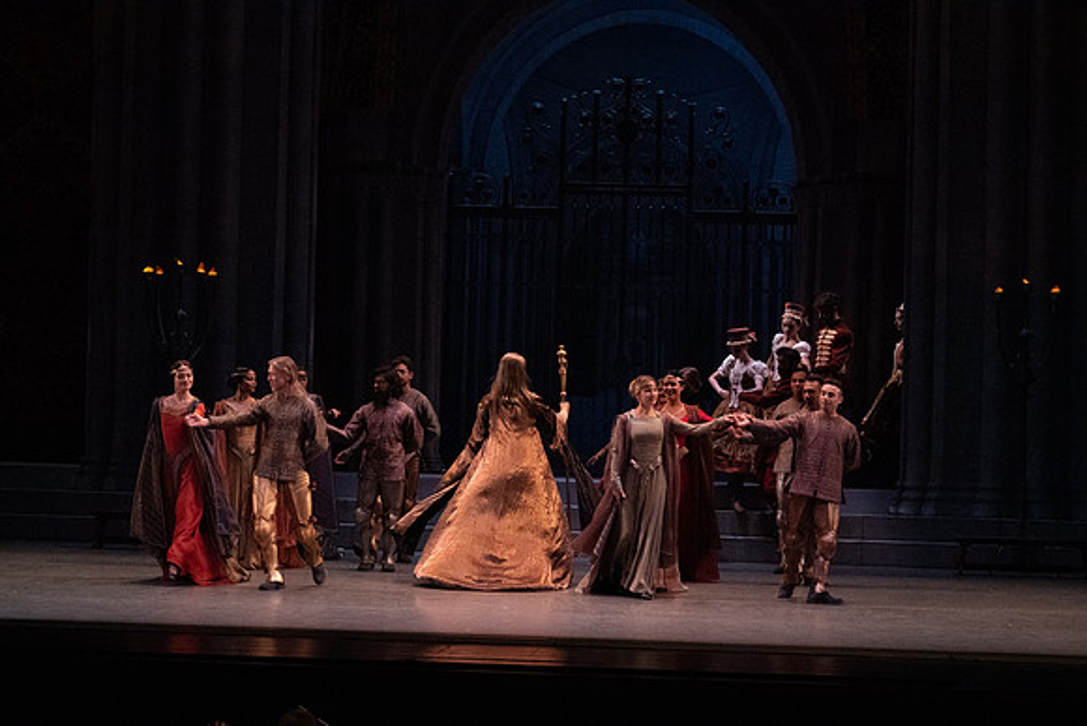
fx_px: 3231
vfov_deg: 12.8
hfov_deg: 19.1
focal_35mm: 107
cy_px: 363
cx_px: 544
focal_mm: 107
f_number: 10
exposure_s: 1/320
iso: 20000
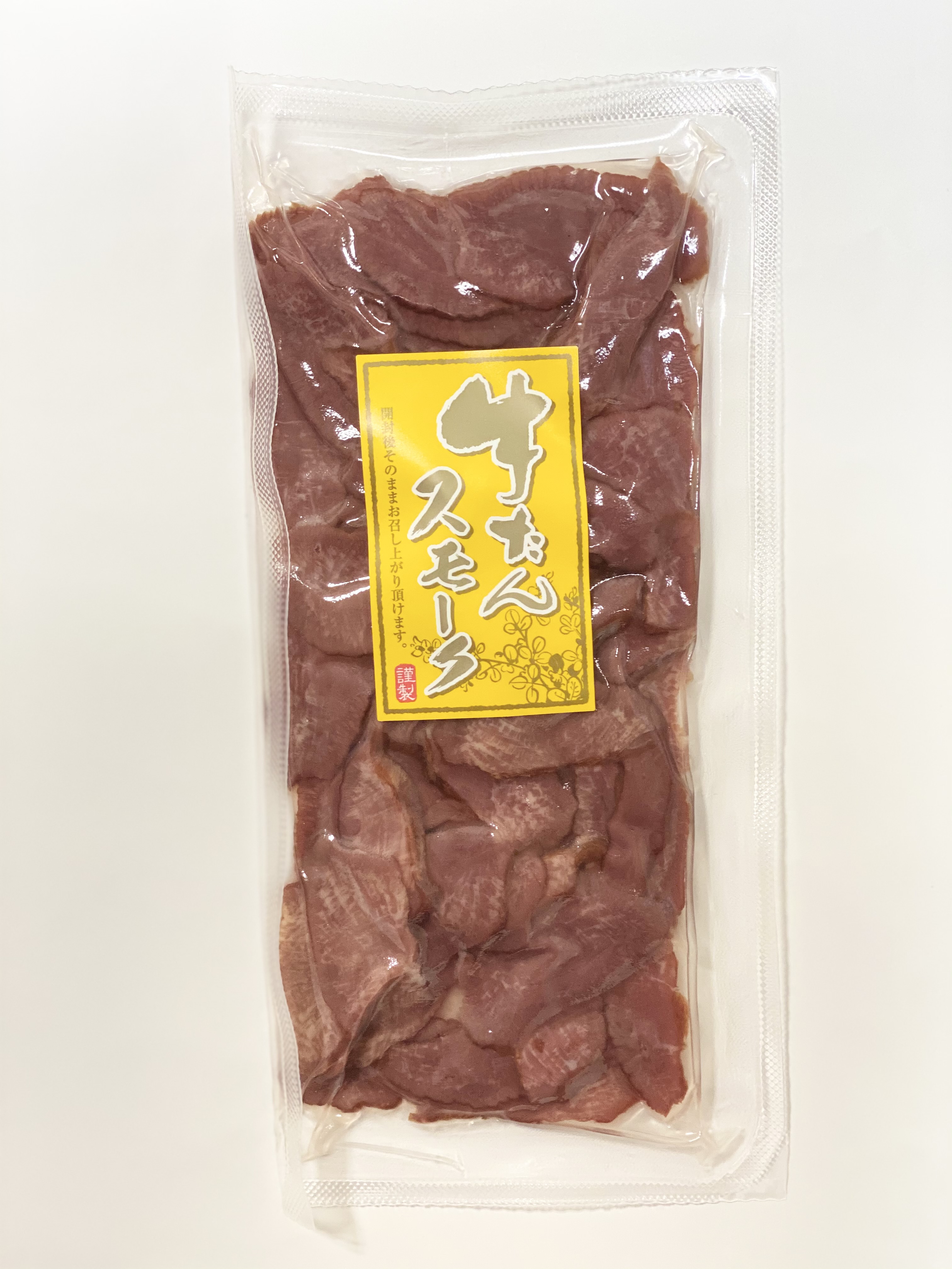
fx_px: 1907
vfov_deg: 36.8
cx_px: 476
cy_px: 634
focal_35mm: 52
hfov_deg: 28.0
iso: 125
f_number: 2
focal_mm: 6
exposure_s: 1/100
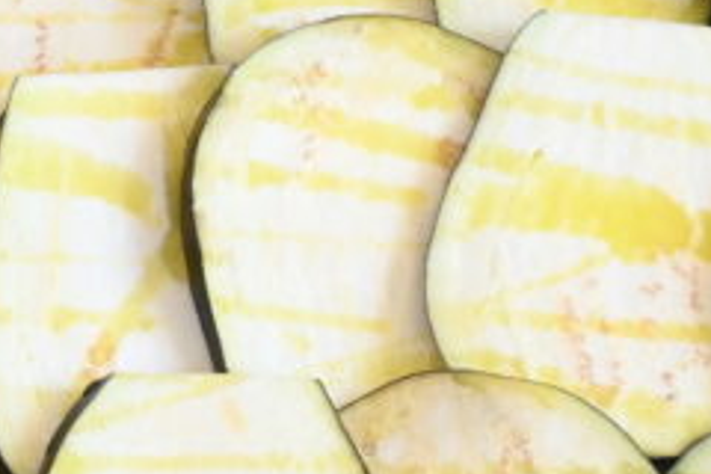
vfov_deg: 10.2
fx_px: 2666
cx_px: 225
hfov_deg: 15.2
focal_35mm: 135
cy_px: 241
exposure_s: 1/10
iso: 200
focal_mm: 30.5
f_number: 9
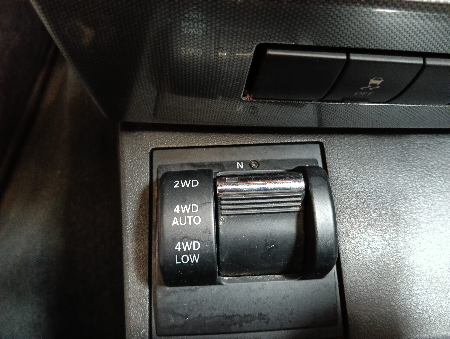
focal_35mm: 27
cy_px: 170
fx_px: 352
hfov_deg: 65.2
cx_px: 225
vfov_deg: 51.5
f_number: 16
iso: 1600
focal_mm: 3.98
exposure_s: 1/14.3
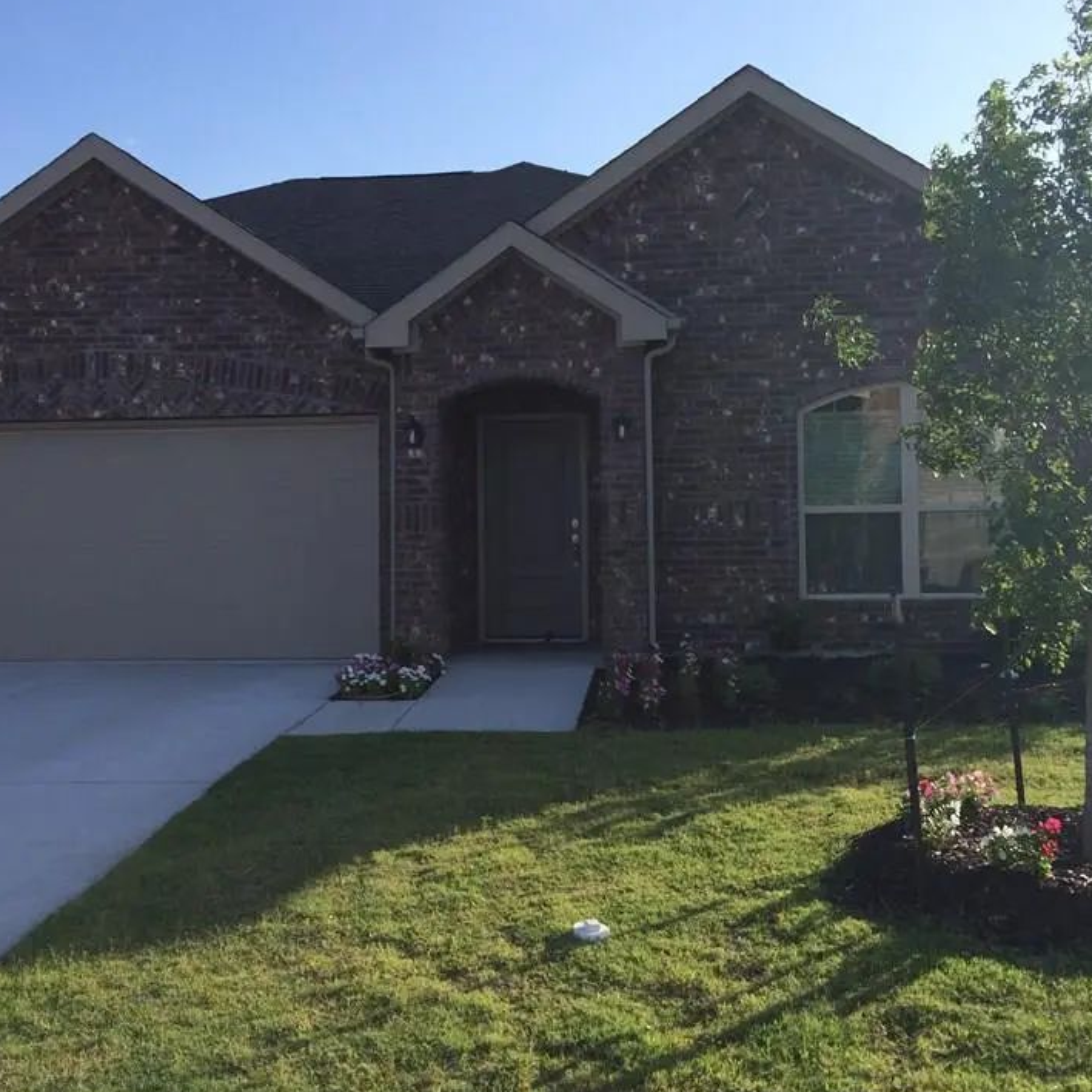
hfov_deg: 44.9
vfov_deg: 44.9
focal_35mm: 37
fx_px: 1321
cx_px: 513
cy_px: 542
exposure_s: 1/1580
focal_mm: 4.15
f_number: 2.2
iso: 32
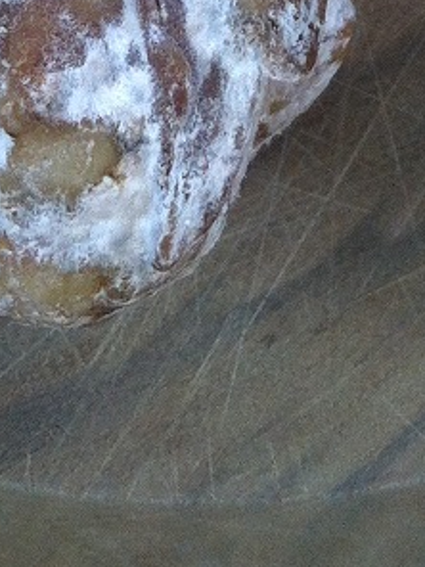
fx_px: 2505
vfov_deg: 11.4
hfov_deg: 9.7
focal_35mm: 153
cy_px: -636
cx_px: 100
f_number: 2.8
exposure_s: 1/120
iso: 80
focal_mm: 3.85
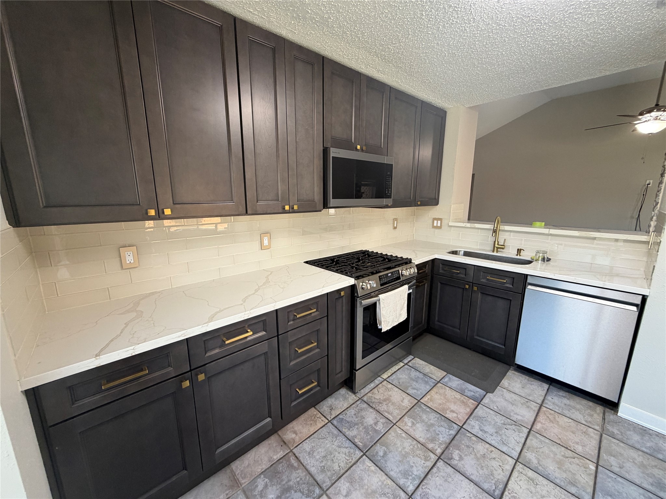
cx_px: 333
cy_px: 250
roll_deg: +0.2
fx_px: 269
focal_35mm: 14
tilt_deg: -11.1
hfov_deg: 102.1
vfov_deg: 85.7
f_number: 2.2
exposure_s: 1/60
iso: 200
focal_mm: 2.22
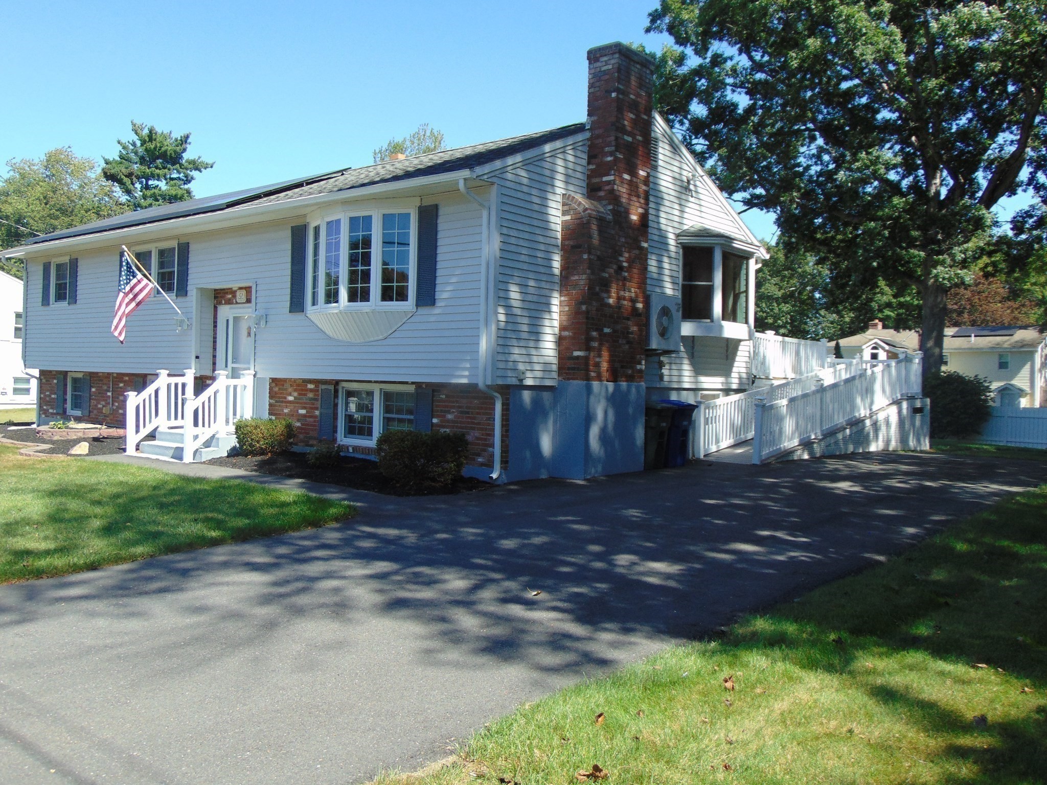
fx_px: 907
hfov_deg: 60.0
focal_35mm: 30
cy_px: 392
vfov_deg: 46.8
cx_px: 524
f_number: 3.1
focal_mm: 5.4
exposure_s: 1/500
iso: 80
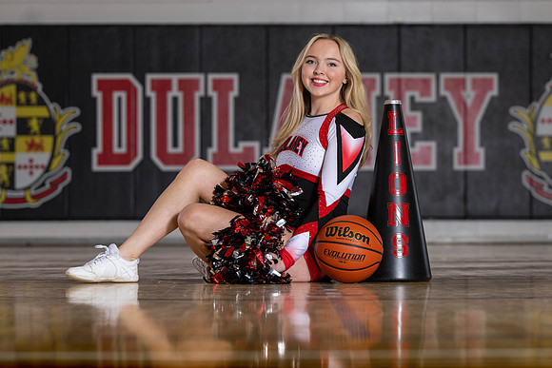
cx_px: 291
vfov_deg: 10.8
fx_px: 1940
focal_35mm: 127
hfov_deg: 16.2
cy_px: 172
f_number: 3.5
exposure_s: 1/200
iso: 160
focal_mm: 98
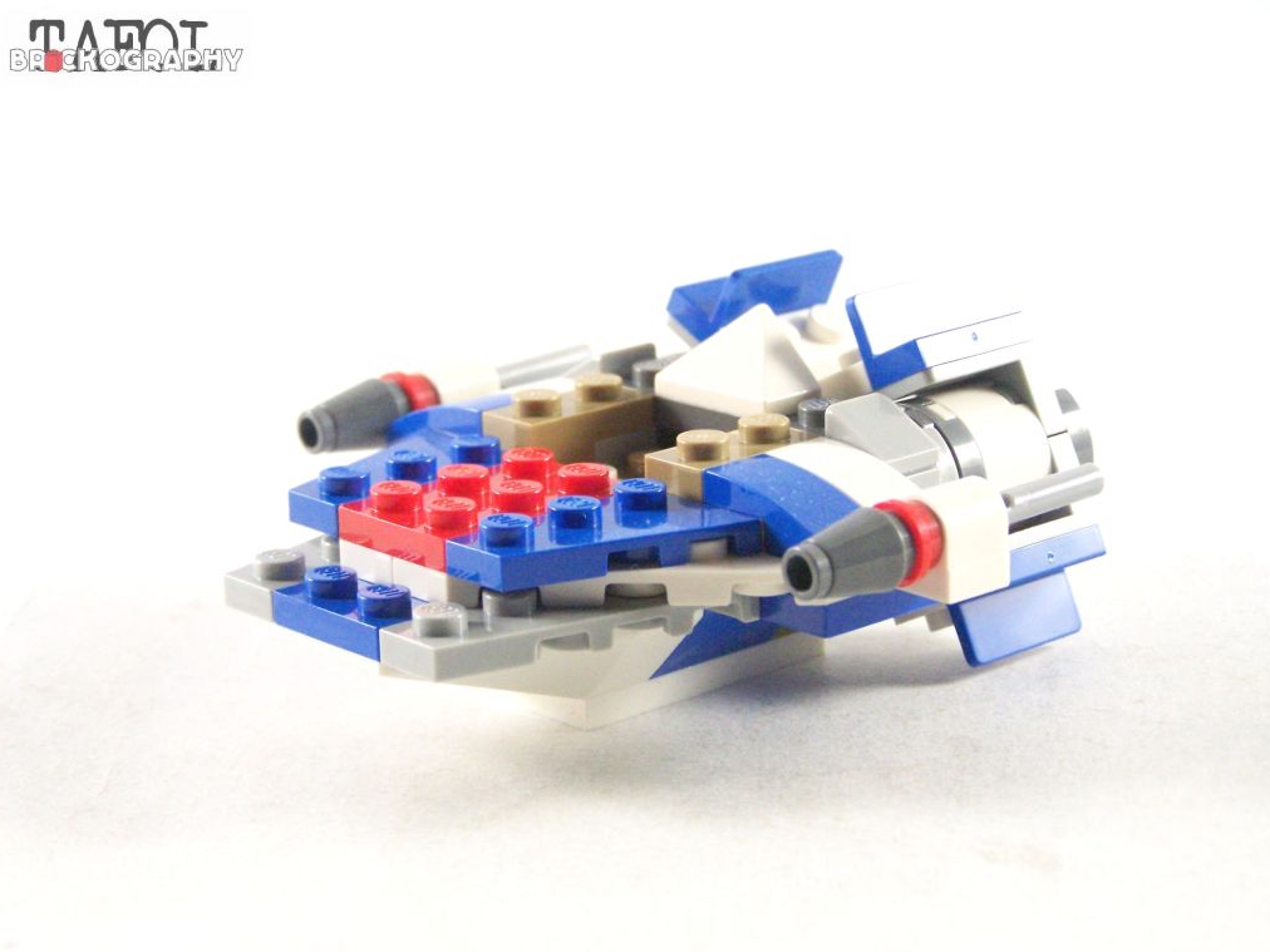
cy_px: 475
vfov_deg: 17.8
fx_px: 3045
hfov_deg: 23.6
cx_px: 630
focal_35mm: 83
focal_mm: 13.7
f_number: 3.2
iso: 400
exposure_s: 1/60
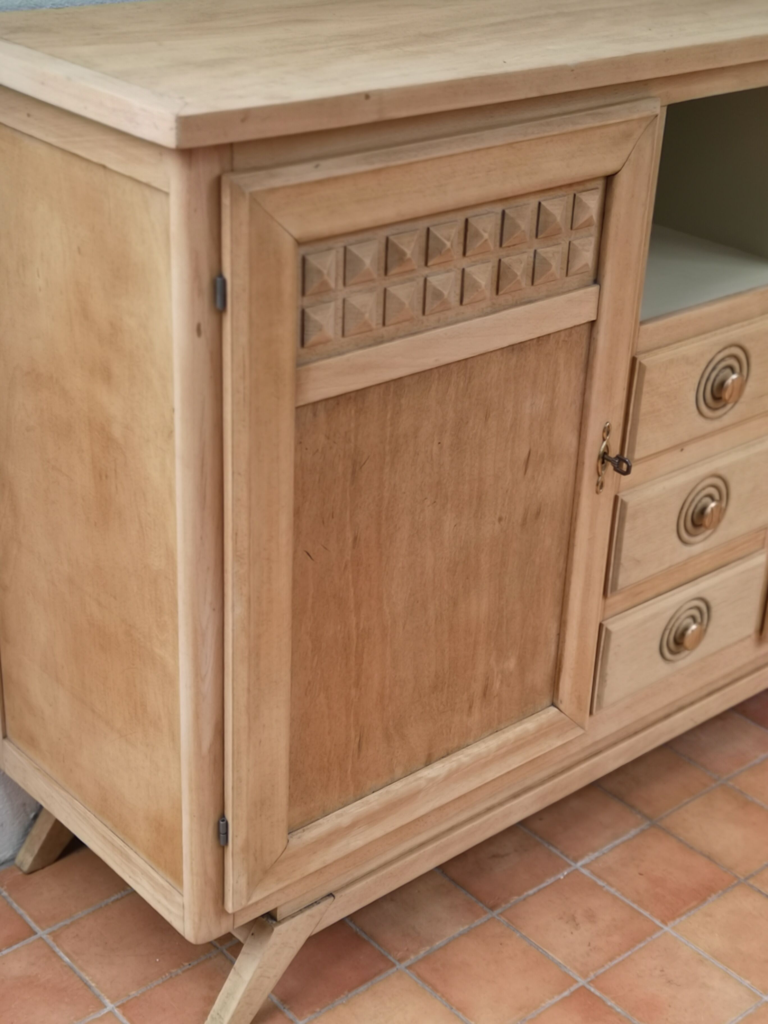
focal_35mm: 54
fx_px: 1597
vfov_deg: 35.5
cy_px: 512
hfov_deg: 27.0
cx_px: 384
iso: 50
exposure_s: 1/282
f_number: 4
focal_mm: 5.58
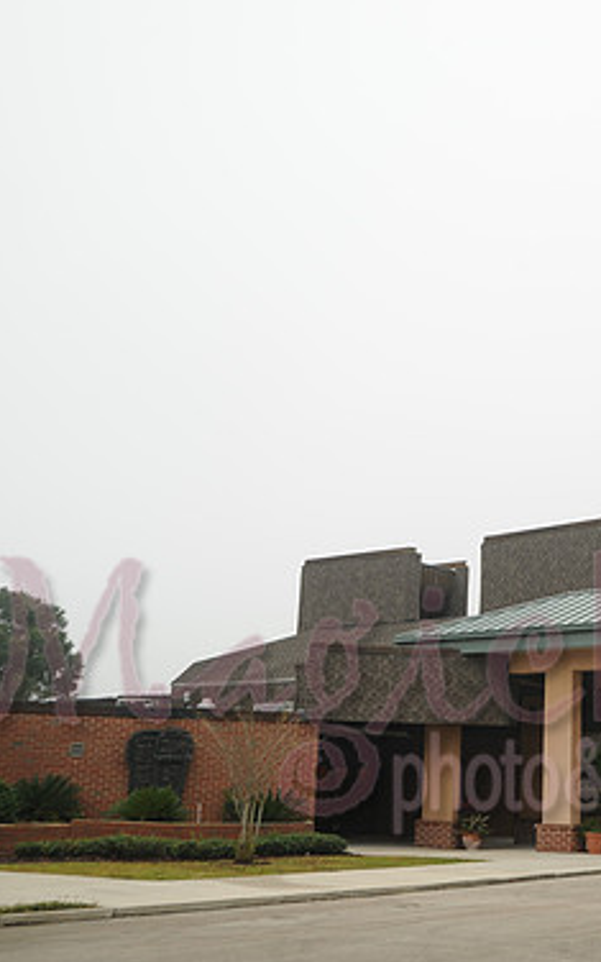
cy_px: 478
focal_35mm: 44
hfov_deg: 28.0
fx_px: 1153
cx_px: 555
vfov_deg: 45.3
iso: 320
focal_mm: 28
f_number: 6.3
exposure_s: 1/160
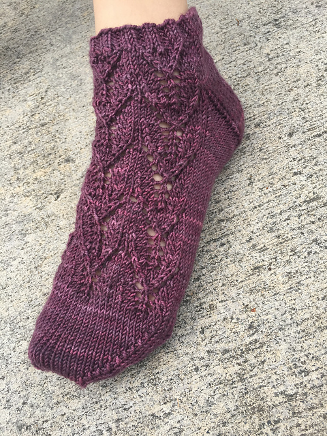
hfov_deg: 48.2
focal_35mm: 29
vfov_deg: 61.7
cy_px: 218
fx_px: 365
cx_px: 164
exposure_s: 1/706
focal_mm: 4.15
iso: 32
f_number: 2.2
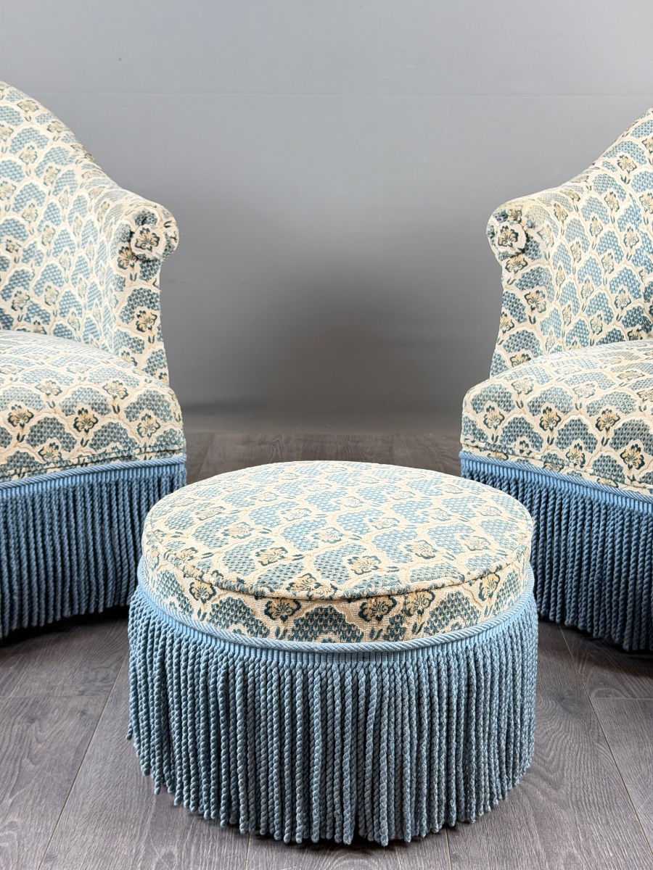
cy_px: 435
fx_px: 1207
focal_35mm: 48
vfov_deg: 39.7
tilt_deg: -15.1
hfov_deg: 30.3
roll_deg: -0.4
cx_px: 326
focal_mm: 6.76
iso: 80
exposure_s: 1/50
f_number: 1.78
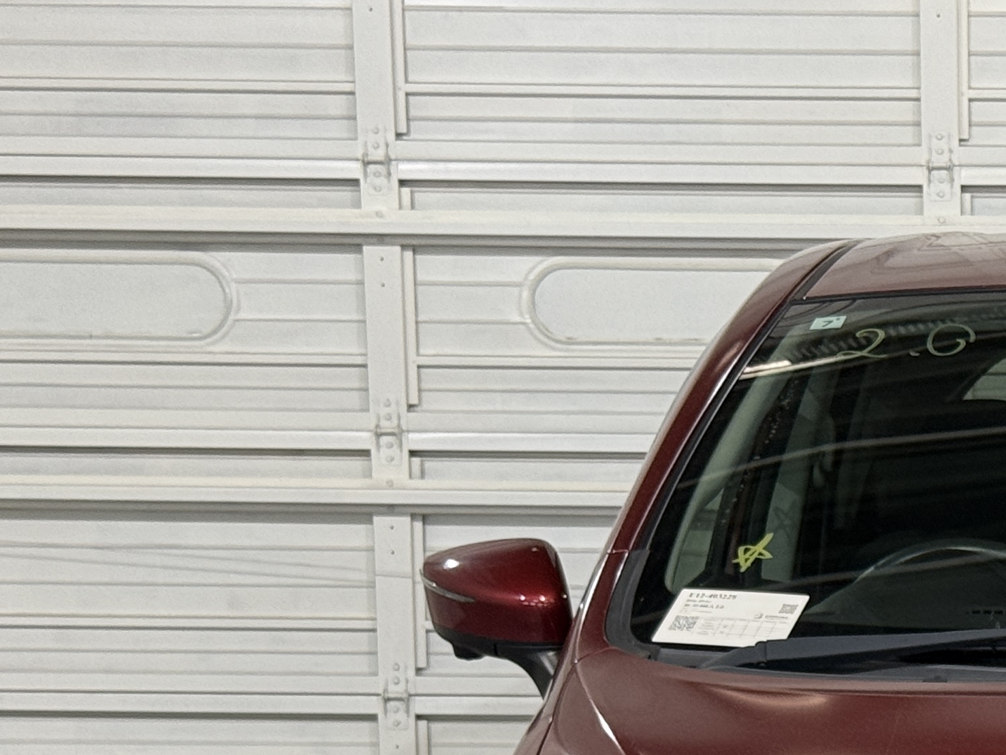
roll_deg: -0.3
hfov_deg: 14.6
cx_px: 1184
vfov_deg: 11.1
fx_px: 3807
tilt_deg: -8.2
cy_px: 957
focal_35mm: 131
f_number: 1.78
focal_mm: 6.76
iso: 125
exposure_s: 1/60
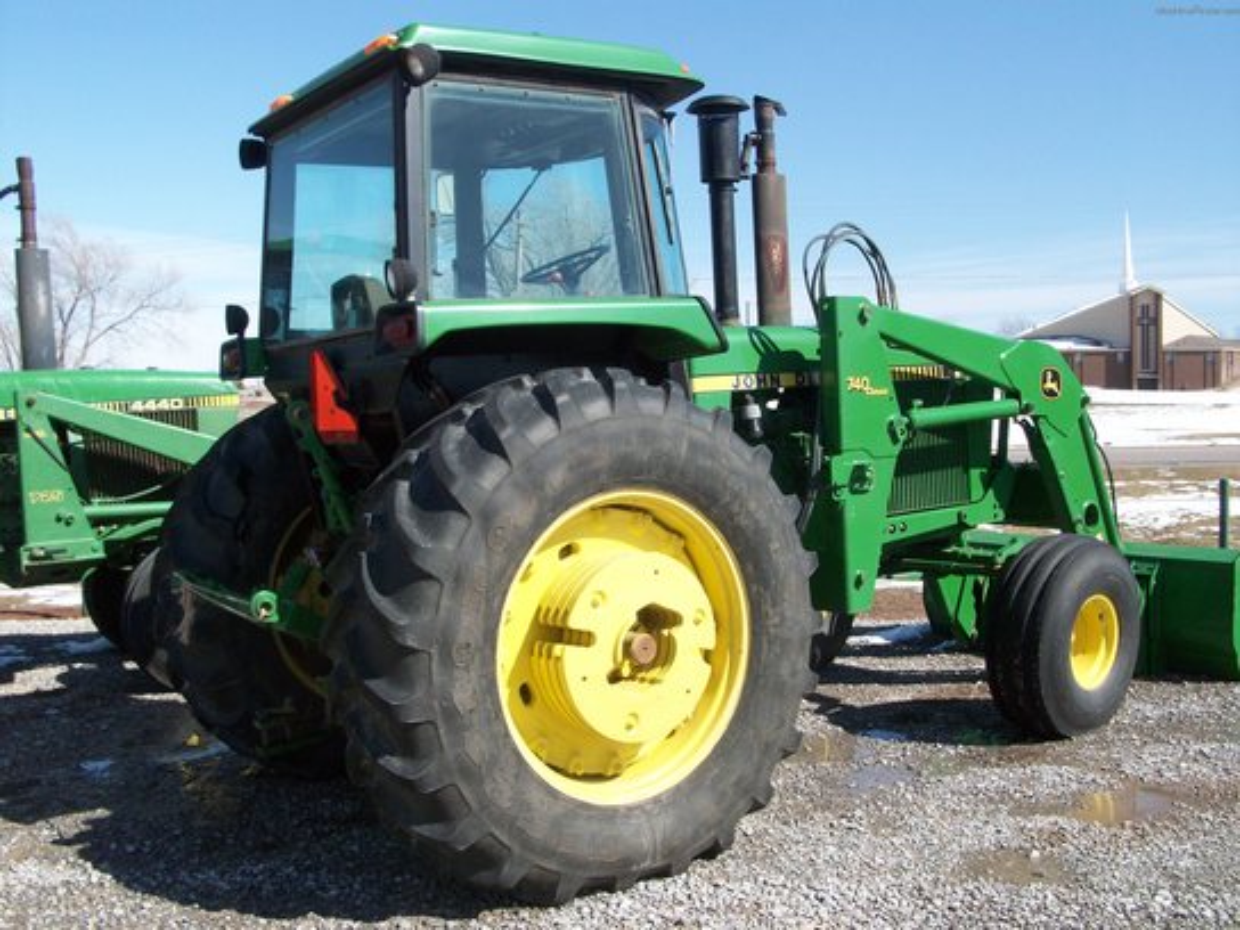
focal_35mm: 34
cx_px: 620
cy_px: 465
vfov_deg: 41.8
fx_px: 1218
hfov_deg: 54.0
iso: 64
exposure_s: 1/284
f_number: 5.5
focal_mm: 5.7
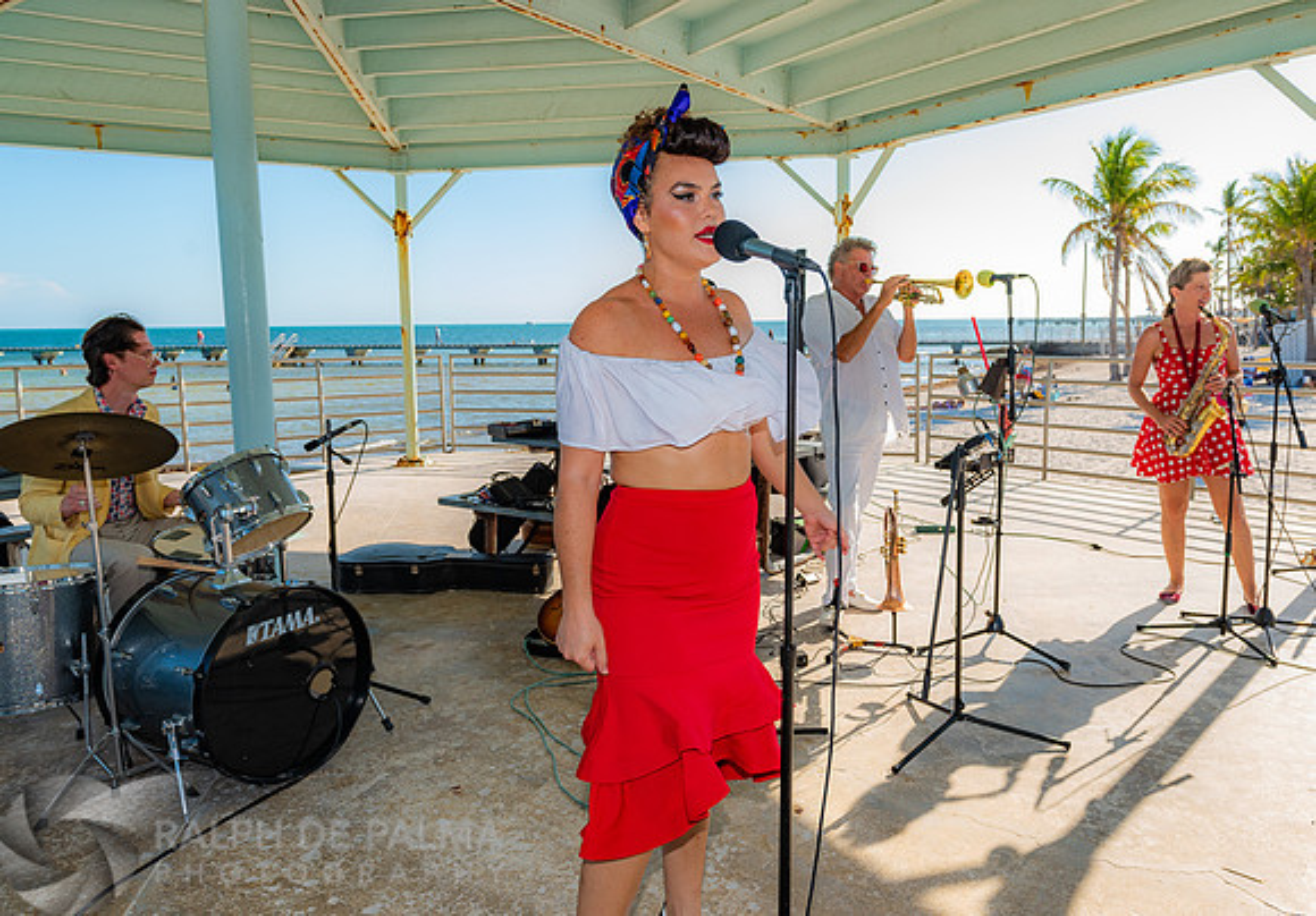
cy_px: 425
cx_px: 736
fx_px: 981
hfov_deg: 67.5
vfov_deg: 50.0
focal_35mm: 26
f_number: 5.6
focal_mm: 24
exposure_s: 1/200
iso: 100
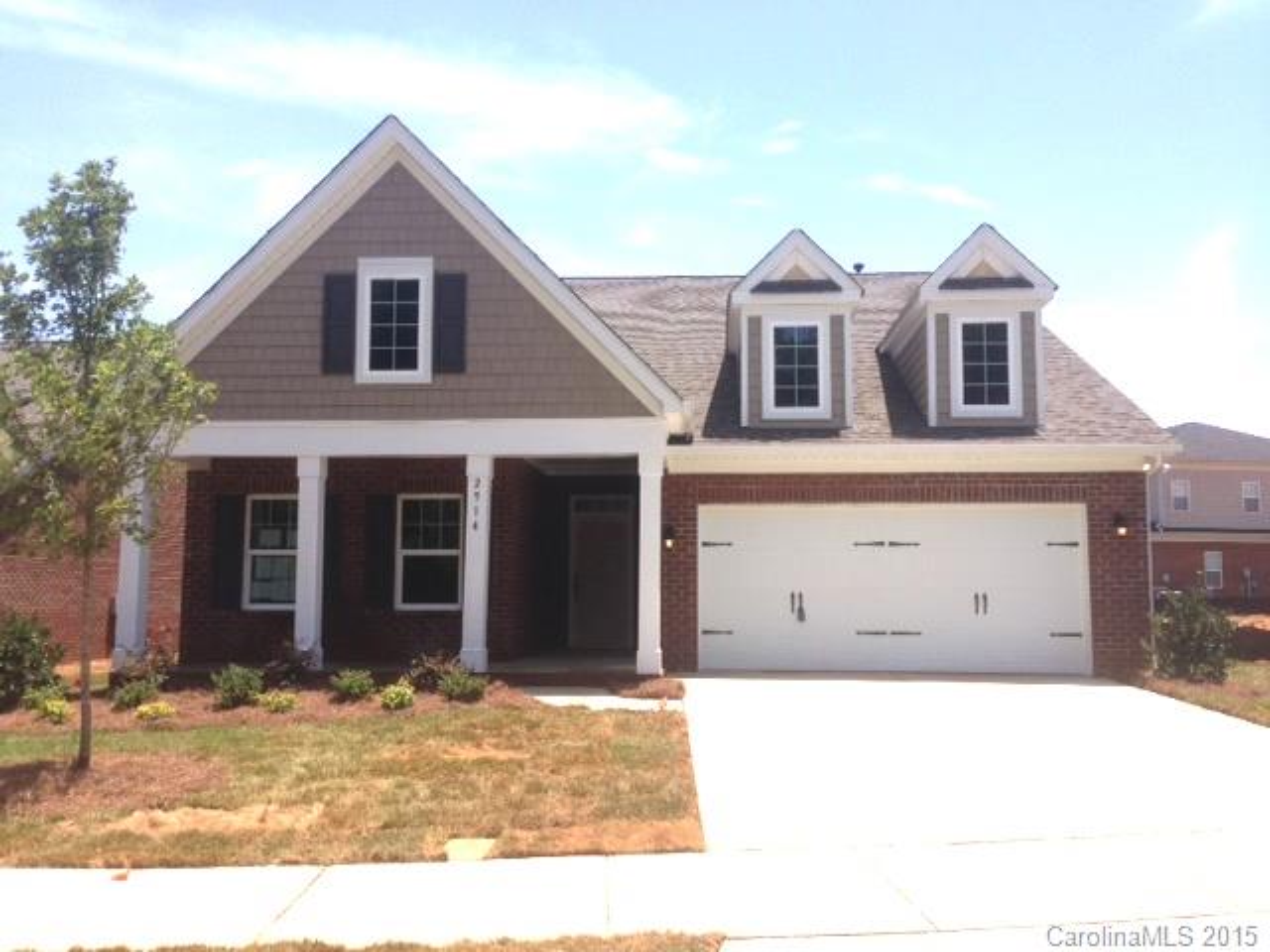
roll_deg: -1.1
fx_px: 1211
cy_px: 476
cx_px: 635
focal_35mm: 33
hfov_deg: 55.4
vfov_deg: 42.9
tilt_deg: +4.9
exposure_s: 1/1427
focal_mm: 4.12
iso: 50
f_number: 2.4
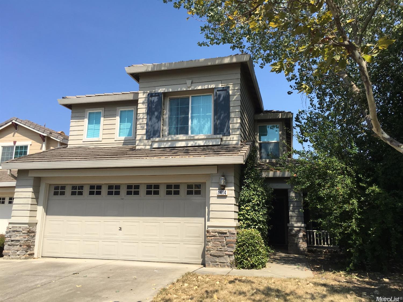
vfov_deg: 48.2
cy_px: 151
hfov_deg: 61.7
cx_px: 202
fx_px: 338
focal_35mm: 29
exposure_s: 1/1304
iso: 25
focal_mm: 4.15
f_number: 2.2
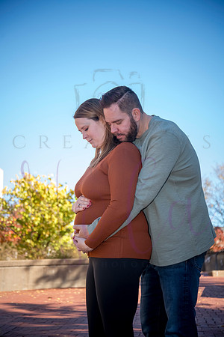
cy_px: 168
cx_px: 112
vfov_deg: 30.5
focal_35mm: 66
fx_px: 616
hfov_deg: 20.6
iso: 640
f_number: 4.5
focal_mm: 66
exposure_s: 1/640
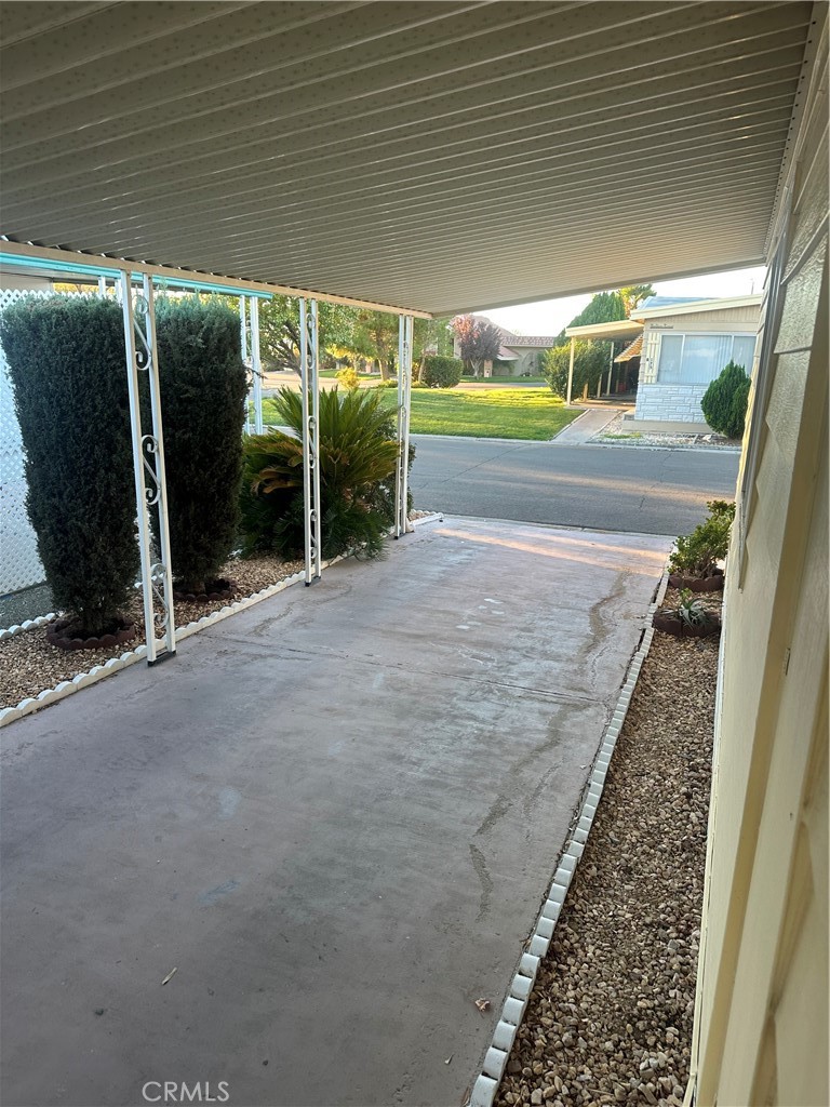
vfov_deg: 71.6
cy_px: 554
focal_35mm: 24
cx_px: 415
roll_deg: -4.1
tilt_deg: -10.7
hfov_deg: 56.8
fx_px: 767
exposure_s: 1/121
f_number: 1.78
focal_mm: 6.86
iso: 80
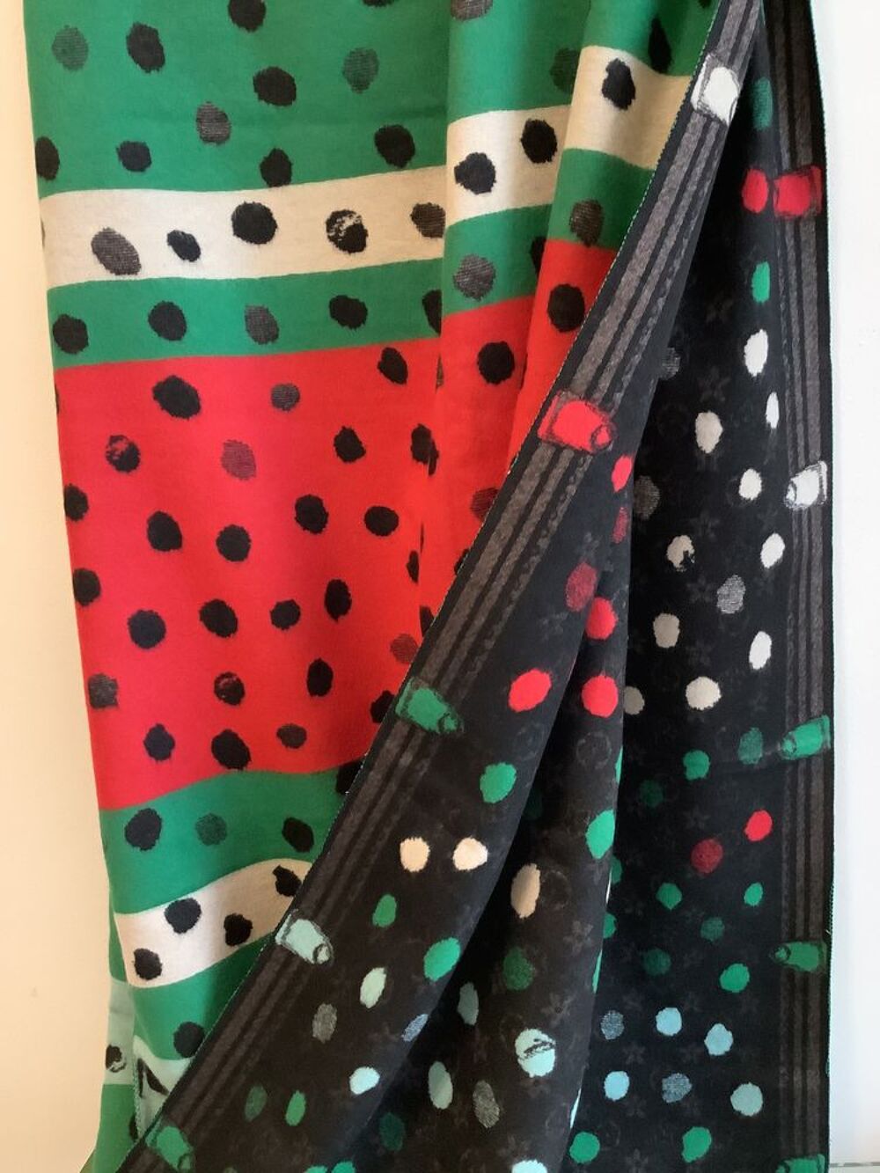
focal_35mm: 31
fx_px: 1051
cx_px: 440
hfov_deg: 45.4
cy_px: 586
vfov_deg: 58.3
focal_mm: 3.3
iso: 640
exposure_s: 1/25
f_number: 2.4
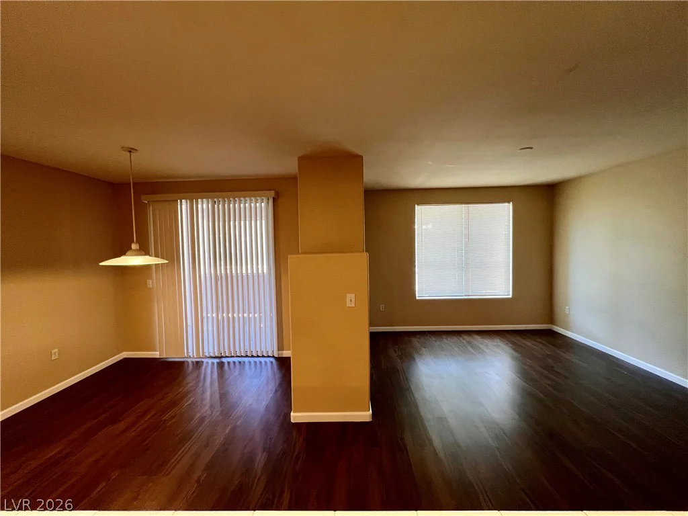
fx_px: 258
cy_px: 258
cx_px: 344
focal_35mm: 13
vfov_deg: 89.9
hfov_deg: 106.2
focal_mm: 1.57
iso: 160
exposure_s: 1/60
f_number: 1.8
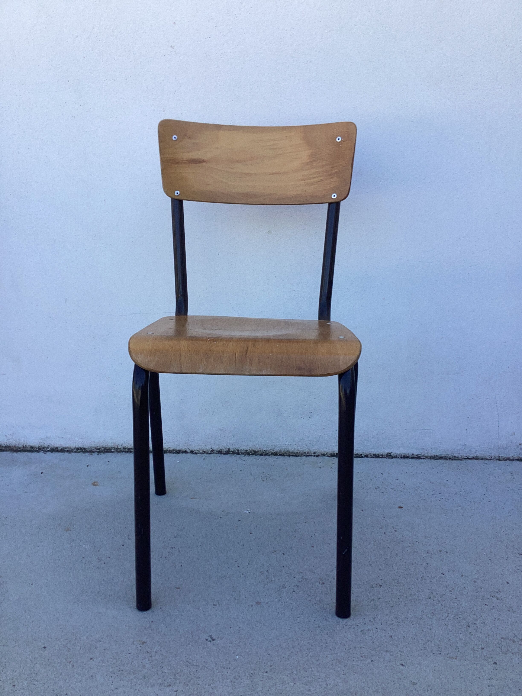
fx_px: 623
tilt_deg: -15.0
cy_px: 348
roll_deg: -1.4
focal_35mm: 31
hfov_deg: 45.4
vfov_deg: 58.4
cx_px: 261
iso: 25
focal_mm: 3.3
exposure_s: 1/302
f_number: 2.4
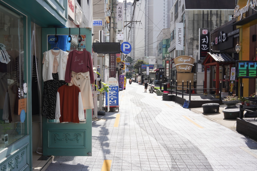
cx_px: 128
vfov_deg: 37.9
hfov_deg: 54.4
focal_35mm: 35
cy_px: 86
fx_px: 250
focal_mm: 35
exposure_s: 1/100
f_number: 22
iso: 400
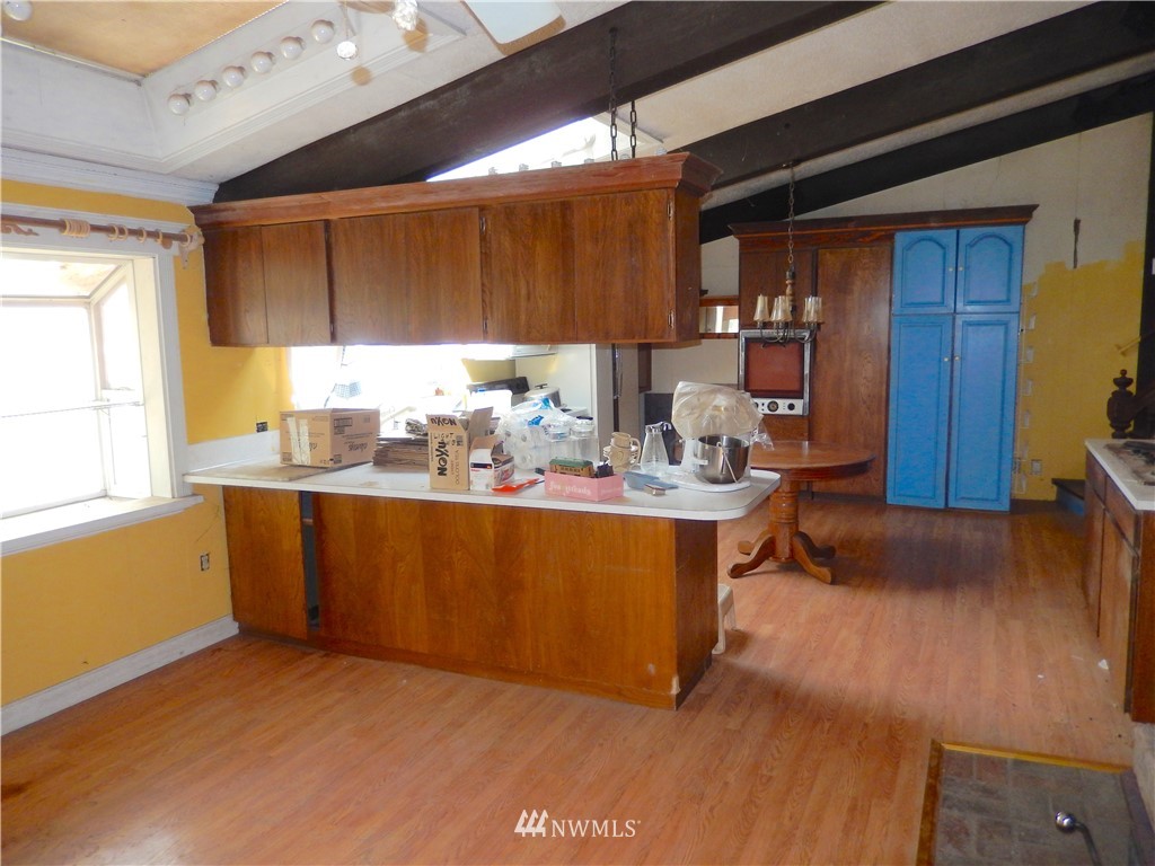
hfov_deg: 69.4
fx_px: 834
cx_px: 578
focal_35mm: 25
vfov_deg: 54.9
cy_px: 433
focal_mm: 4.5
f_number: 3.4
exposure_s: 1/30
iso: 200
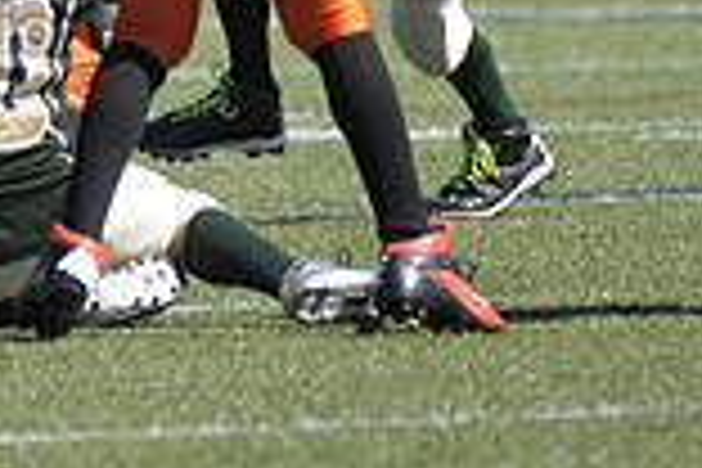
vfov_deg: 0.8
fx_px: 32562
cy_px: -133
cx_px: -428
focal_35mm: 1670
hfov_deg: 1.2
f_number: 4
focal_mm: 300
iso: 640
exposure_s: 1/3200
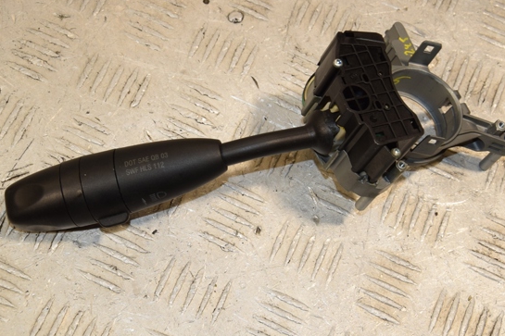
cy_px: 150
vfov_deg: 15.5
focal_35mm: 88
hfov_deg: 23.1
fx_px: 1234
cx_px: 258
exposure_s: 1/200
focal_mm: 50
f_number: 11
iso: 800
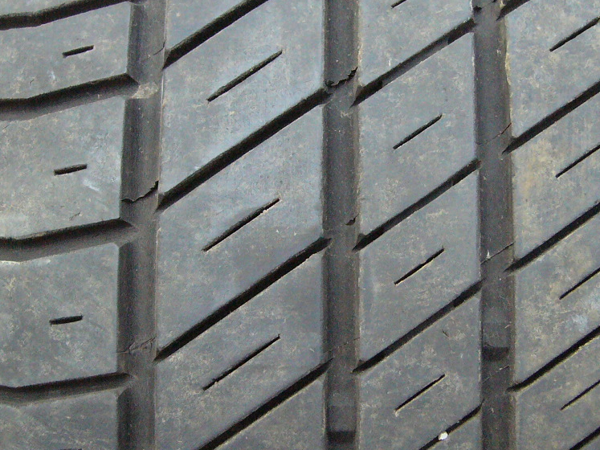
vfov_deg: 24.4
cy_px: 210
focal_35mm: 60
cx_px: 405
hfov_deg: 31.9
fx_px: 1040
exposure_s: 1/400
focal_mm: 5.8
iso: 400
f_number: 2.8
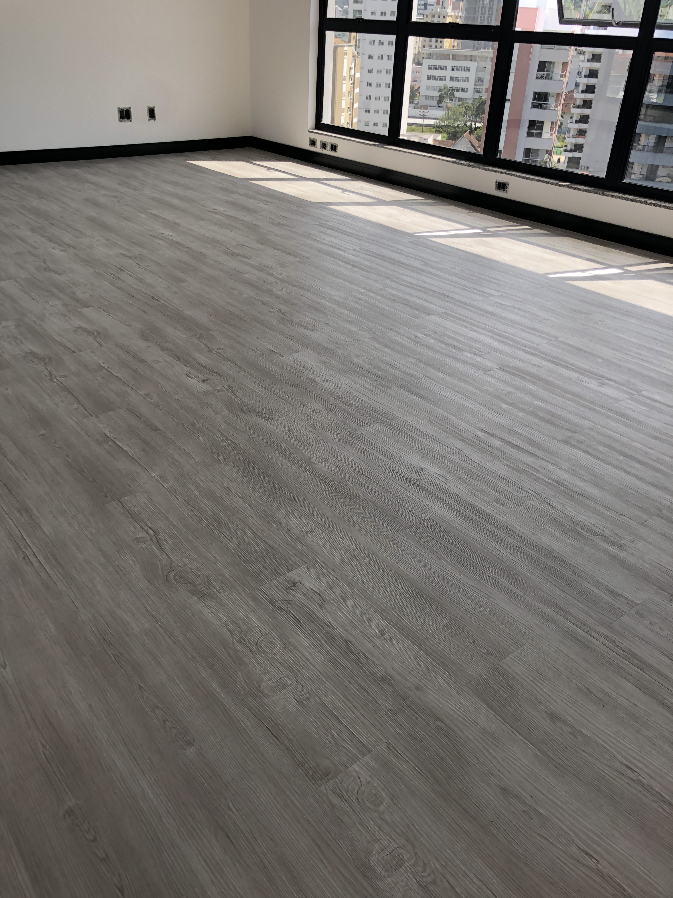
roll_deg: -3.9
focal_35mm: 28
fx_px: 726
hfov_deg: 49.7
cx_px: 336
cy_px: 449
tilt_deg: -29.8
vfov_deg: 63.4
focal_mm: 4
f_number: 1.8
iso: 20
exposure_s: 1/134
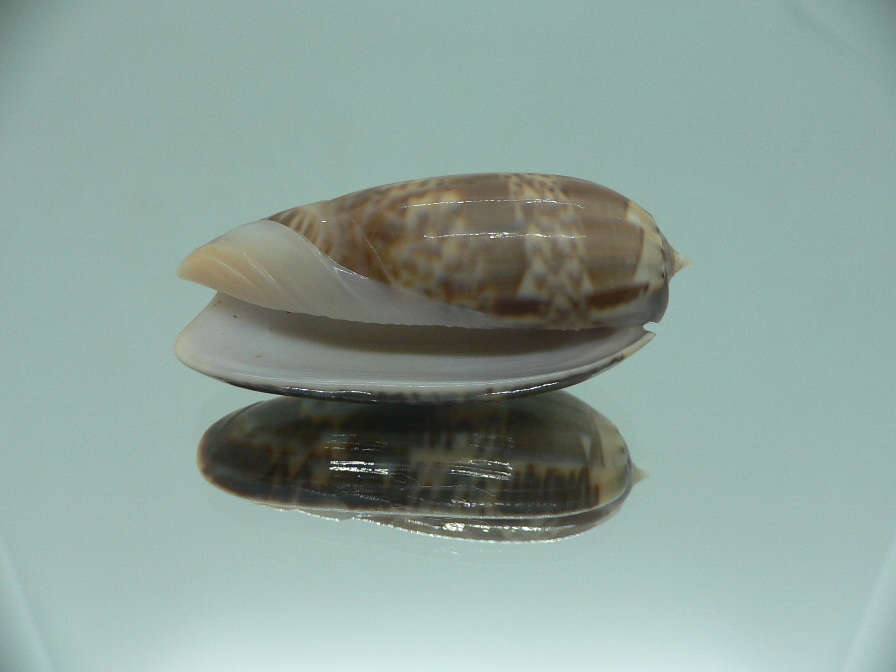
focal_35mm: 35
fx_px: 906
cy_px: 336
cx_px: 448
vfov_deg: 40.7
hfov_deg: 52.6
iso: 100
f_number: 2.8
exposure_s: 1/60
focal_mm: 4.6
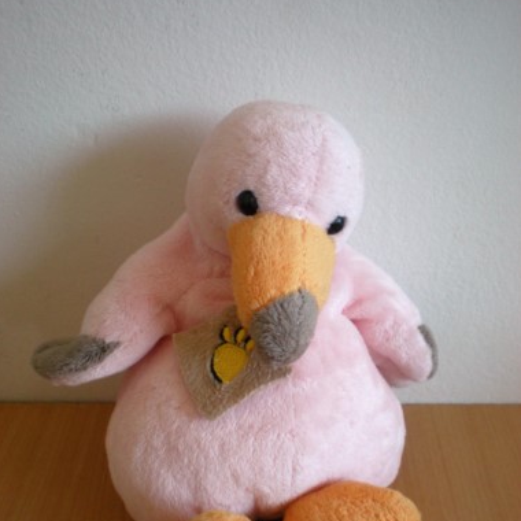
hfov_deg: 36.8
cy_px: 339
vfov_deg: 36.5
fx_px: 783
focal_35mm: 46
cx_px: 259
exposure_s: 1/30.8
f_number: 3.1
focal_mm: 6.3
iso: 200
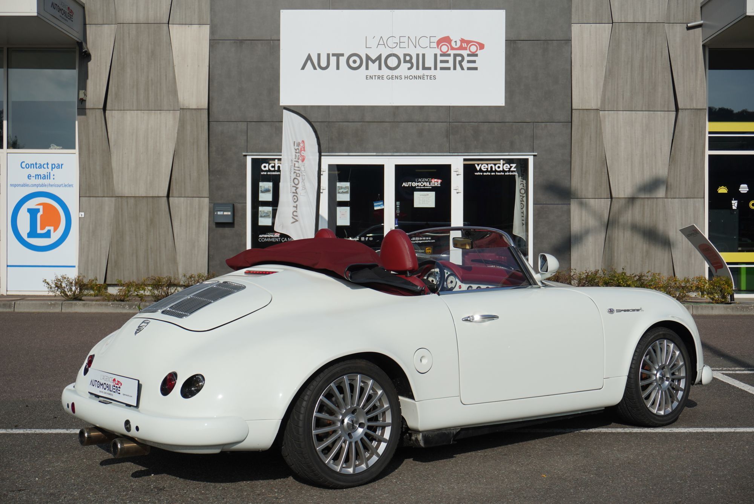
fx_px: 1006
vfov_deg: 28.1
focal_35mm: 48
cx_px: 377
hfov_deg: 41.1
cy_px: 252
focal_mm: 32
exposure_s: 1/640
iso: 100
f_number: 5.6
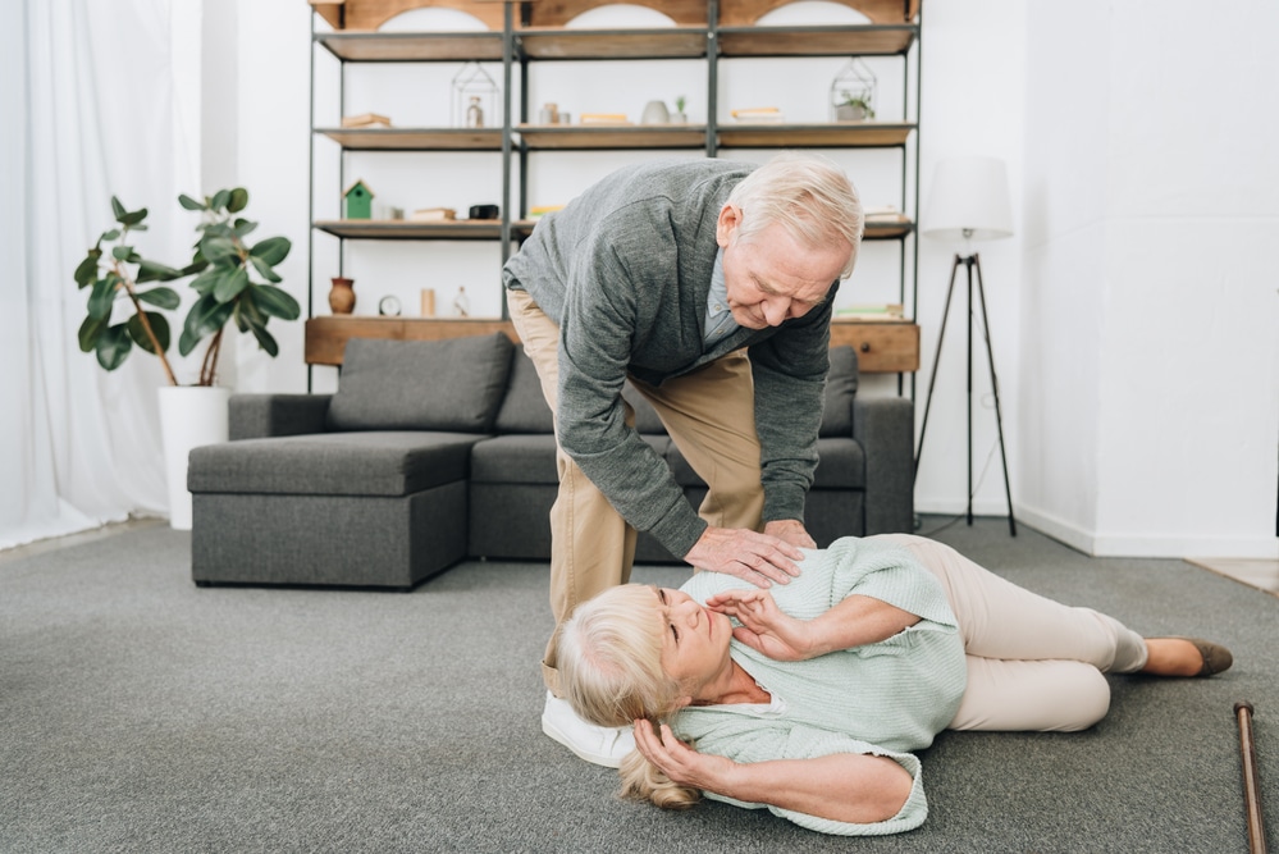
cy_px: 427
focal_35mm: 35
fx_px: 1244
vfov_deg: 37.9
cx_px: 640
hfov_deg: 54.4
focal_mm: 35
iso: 80
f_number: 3.5
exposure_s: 1/200
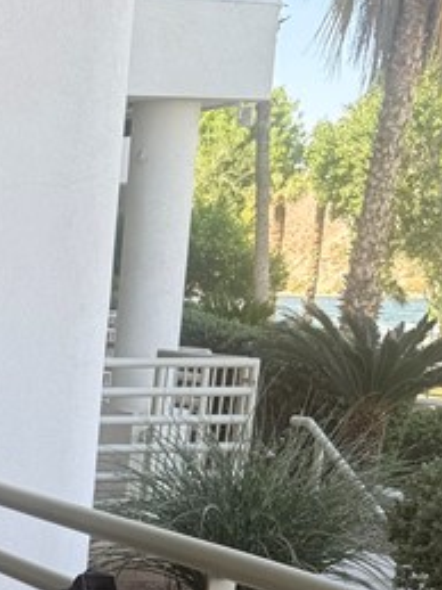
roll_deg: -0.1
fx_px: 1619
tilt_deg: -20.0
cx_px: -235
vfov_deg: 18.3
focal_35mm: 95
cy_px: 886
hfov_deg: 14.4
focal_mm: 6.76
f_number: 1.78
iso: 80
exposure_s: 1/598
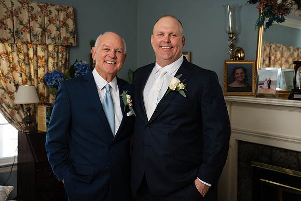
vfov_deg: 27.0
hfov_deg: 39.6
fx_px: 418
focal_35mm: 50
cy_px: 100
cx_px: 150
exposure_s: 1/200
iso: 800
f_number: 4
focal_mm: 50
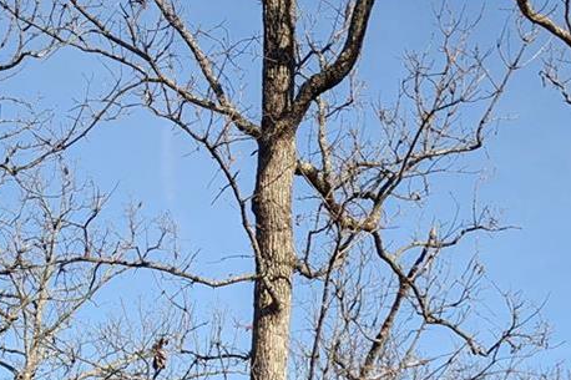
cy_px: 738
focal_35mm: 87
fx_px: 1379
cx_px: 57
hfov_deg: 22.8
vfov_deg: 13.6
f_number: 1.68
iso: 20
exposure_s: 1/806
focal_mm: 6.9
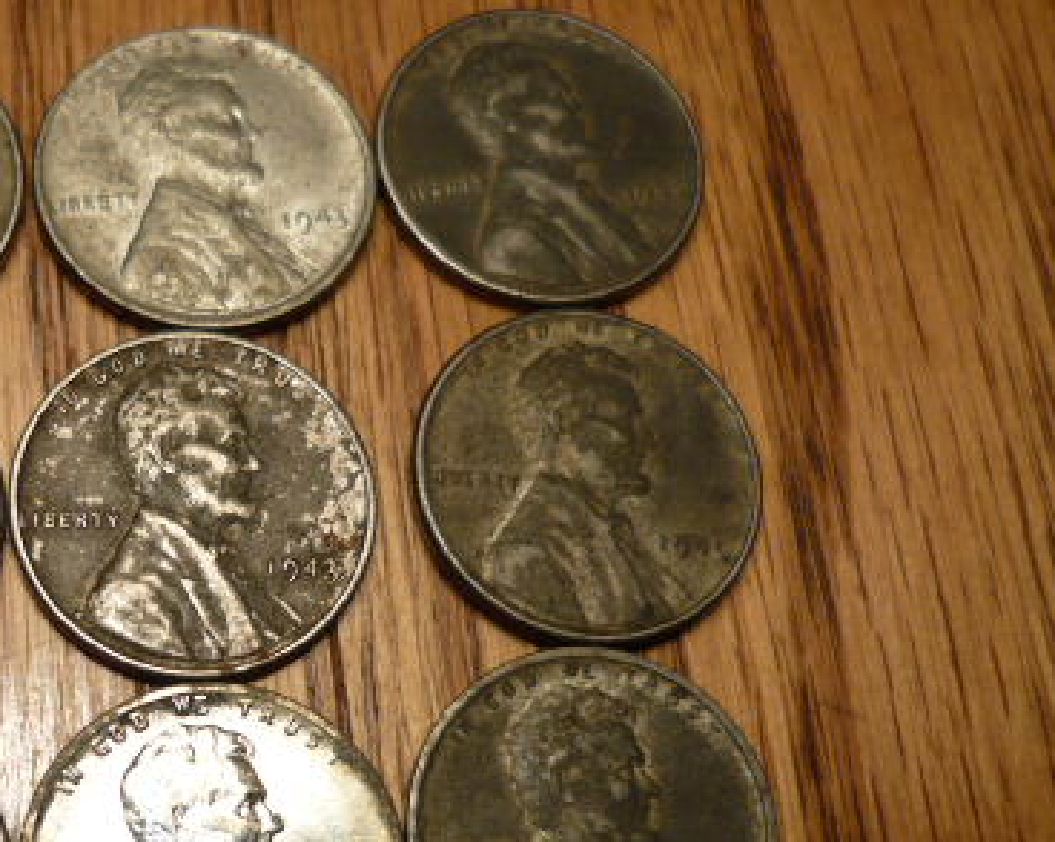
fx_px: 1748
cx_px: 172
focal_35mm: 56
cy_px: 550
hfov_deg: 32.4
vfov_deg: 27.0
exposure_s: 1/30
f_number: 2.8
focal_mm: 5.5
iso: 100
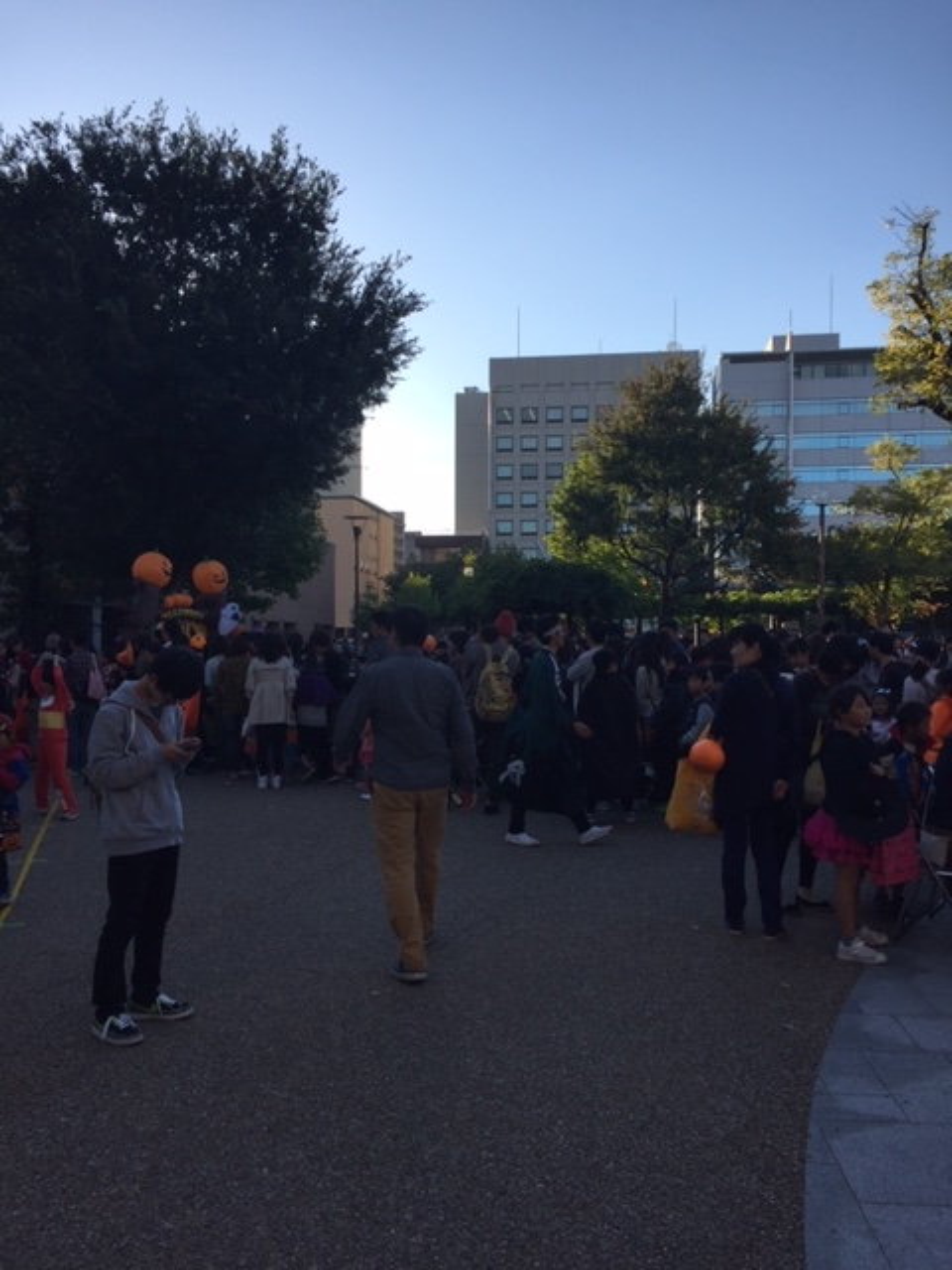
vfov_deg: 61.7
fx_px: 1063
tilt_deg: +1.1
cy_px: 635
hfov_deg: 48.2
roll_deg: -1.4
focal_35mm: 29
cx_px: 476
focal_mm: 4.15
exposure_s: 1/1236
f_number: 2.2
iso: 32
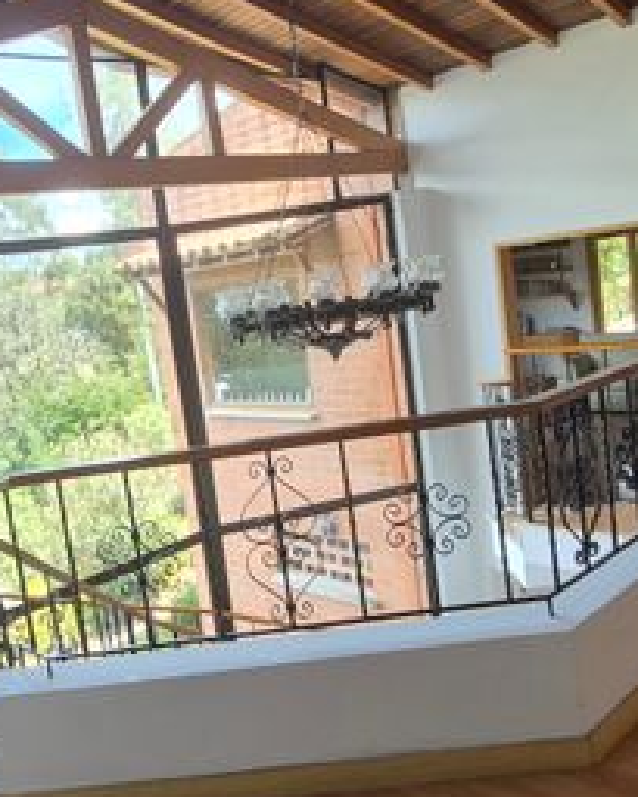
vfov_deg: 54.2
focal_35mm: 33
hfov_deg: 43.3
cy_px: 386
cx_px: 170
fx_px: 778
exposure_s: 1/120
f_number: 2.2
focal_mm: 1.74
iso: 64
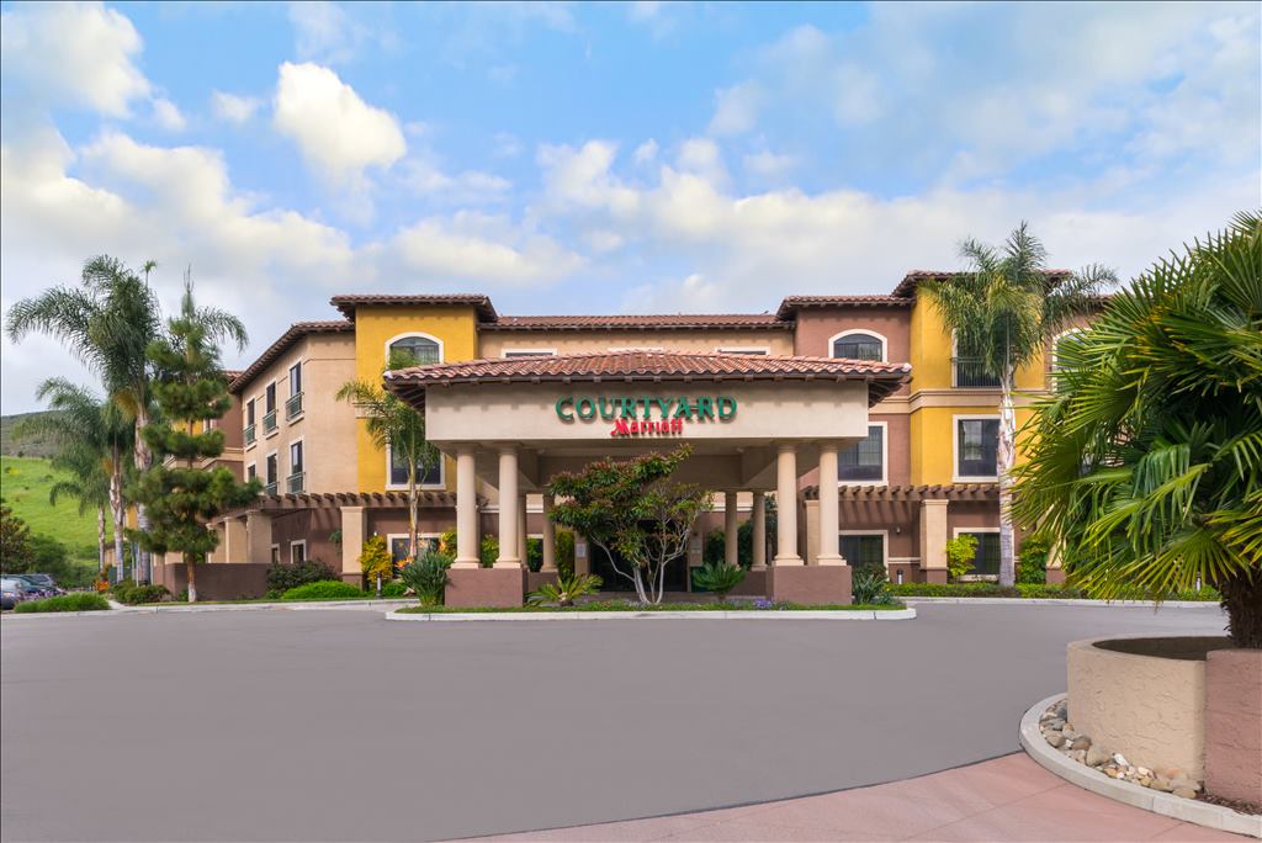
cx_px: 631
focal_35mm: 24
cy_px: 422
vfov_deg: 53.2
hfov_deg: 73.7
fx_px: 842
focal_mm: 24
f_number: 22
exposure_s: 1/125
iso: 400
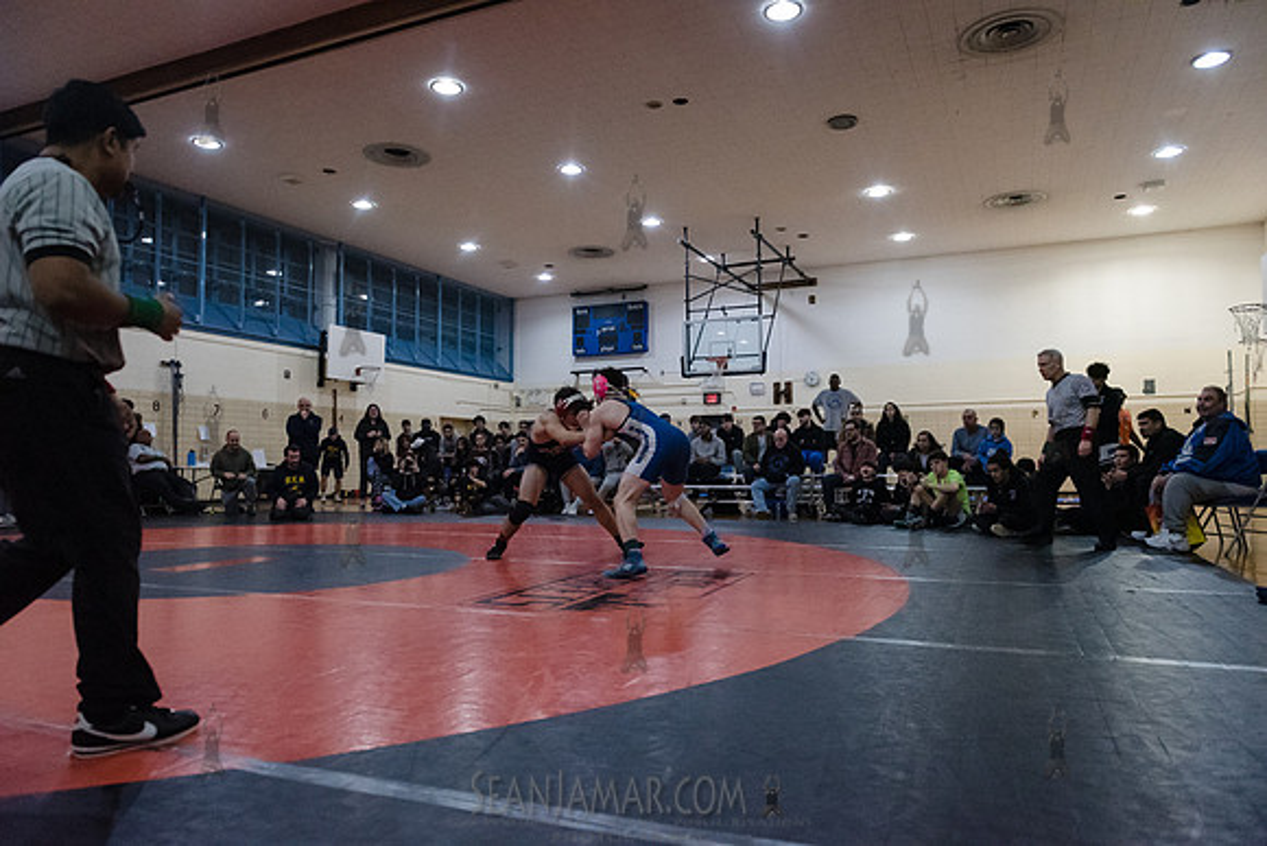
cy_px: 423
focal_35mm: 24
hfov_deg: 73.7
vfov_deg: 53.2
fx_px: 845
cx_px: 634
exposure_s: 1/400
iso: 8000
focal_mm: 24
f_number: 3.2
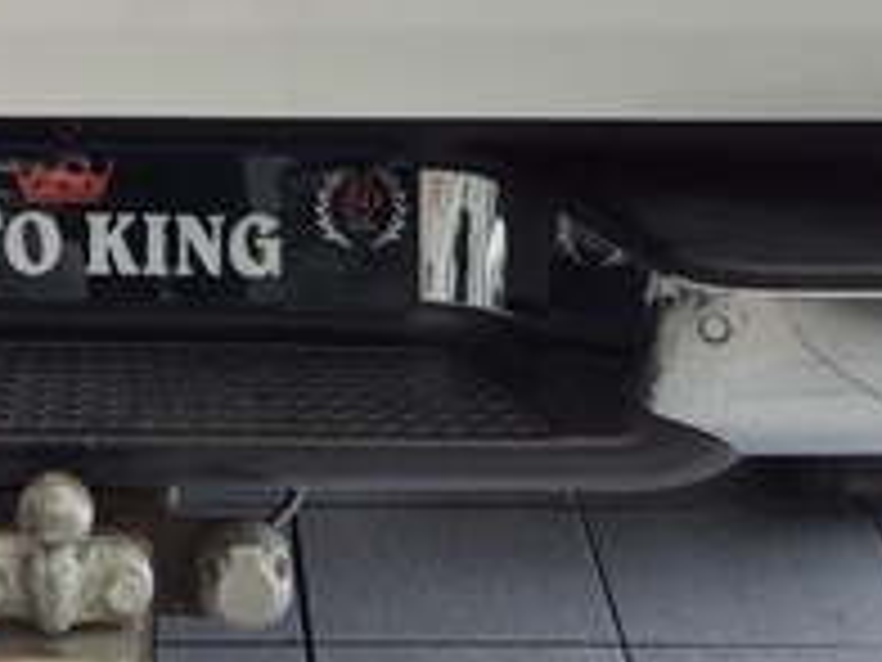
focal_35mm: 120
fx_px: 3058
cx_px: 9
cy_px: -378
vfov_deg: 11.7
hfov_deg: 16.1
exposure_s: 1/162
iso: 25
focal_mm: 5.4
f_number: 1.8
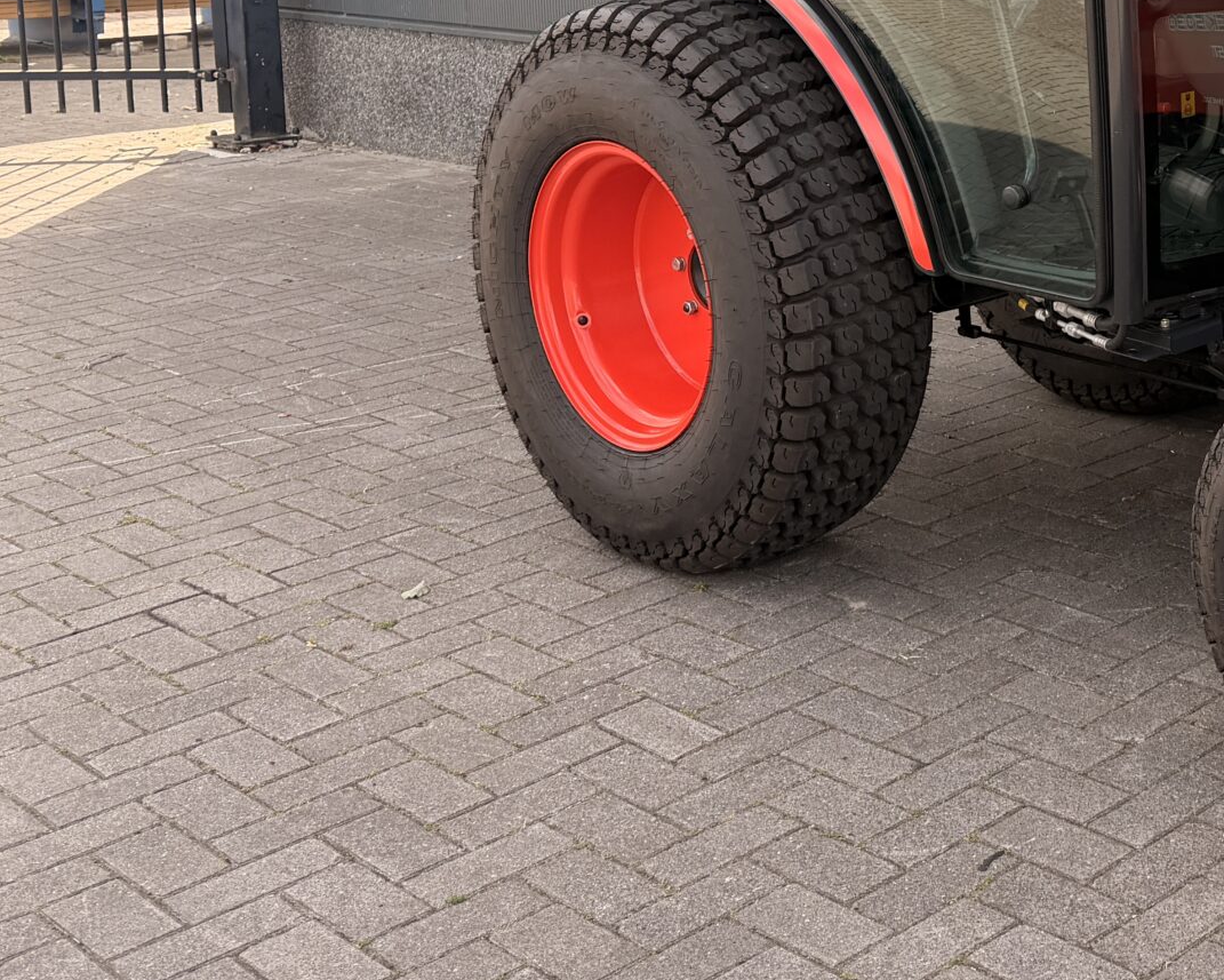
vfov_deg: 26.3
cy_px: 110
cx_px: 1261
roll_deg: +0.1
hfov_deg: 30.8
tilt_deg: -7.8
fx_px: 2029
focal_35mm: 56
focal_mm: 6.76
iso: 80
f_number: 1.78
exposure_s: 1/722
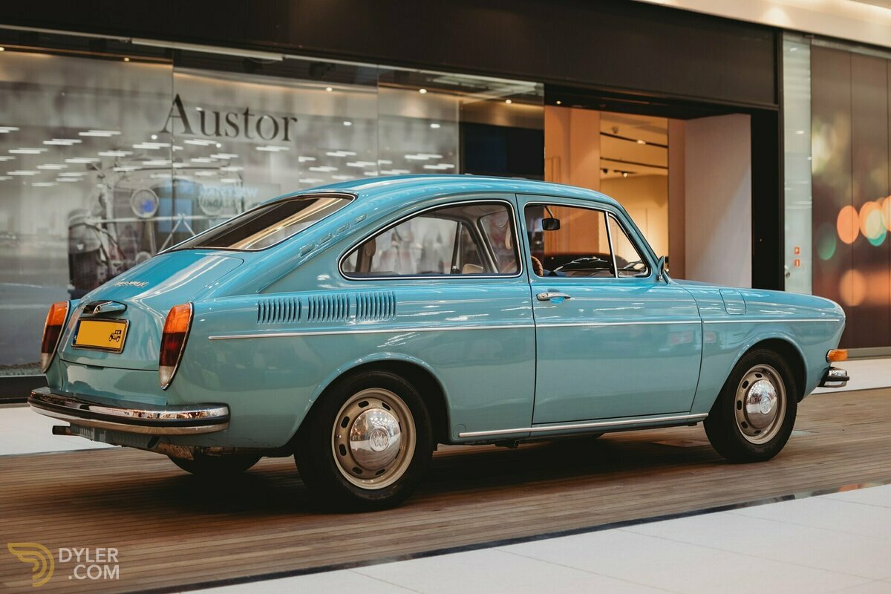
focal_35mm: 52
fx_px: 1299
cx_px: 446
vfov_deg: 25.8
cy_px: 297
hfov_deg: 37.9
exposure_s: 1/100
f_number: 2.2
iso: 320
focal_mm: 35
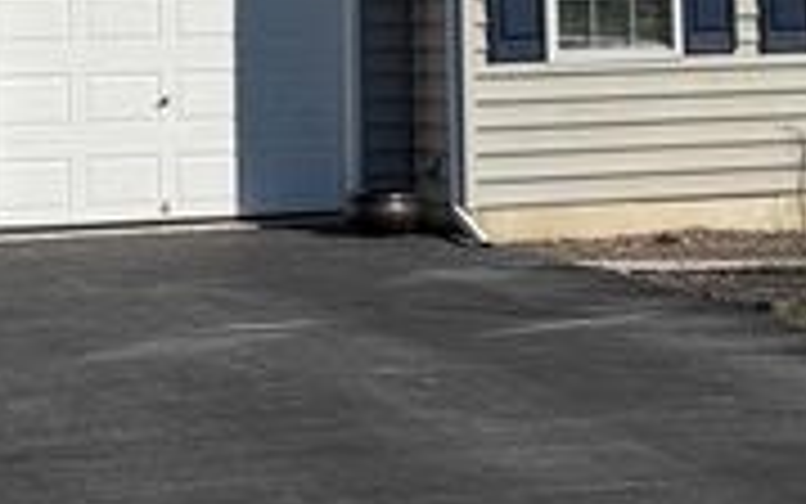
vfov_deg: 9.0
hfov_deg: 14.7
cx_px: 599
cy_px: -295
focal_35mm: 142
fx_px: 3120
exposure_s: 1/7143
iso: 64
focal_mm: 6.76
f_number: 1.78
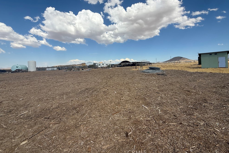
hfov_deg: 100.4
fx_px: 95
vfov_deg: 77.0
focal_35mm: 15
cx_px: 115
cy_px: 67
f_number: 2.2
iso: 50
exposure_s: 1/3125
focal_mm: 2.22
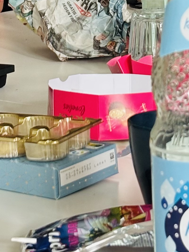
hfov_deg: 7.6
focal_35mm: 196
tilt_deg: -3.0
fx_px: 1427
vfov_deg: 9.8
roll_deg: +1.4
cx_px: 74
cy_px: -112
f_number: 1.6
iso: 160
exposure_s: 1/40
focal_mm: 5.96
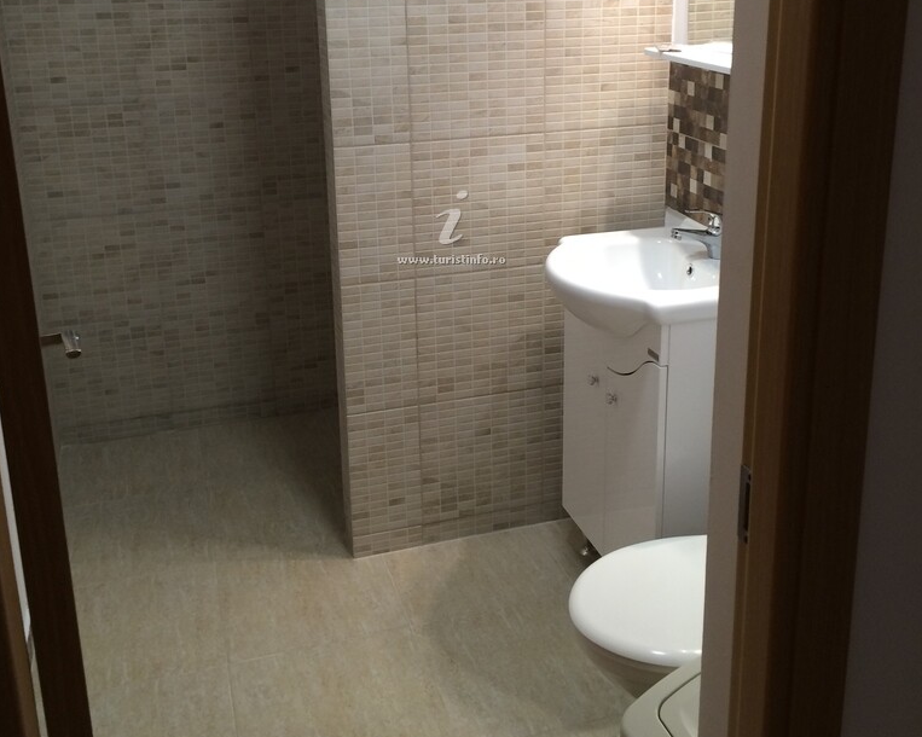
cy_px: 233
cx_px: 459
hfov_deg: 47.9
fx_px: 1037
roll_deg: +2.5
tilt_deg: -17.2
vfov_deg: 38.6
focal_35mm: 38
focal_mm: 4.15
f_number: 2.2
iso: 64
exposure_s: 1/30
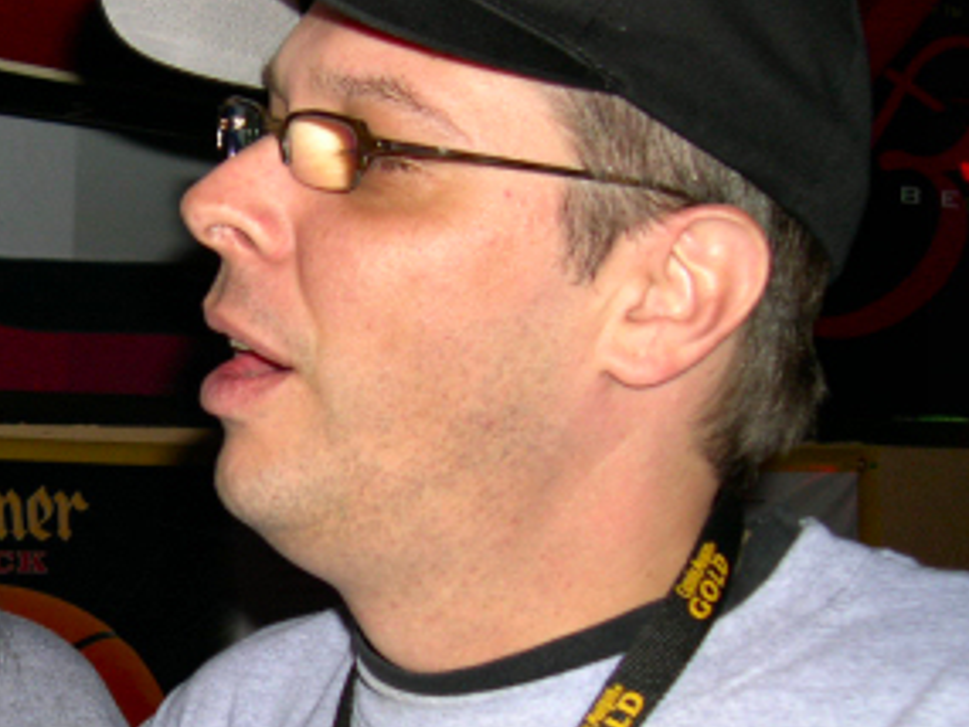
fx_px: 2240
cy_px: 516
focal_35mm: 80
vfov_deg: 18.4
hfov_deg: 23.5
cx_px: 34
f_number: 2.8
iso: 100
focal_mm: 8
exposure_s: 1/60
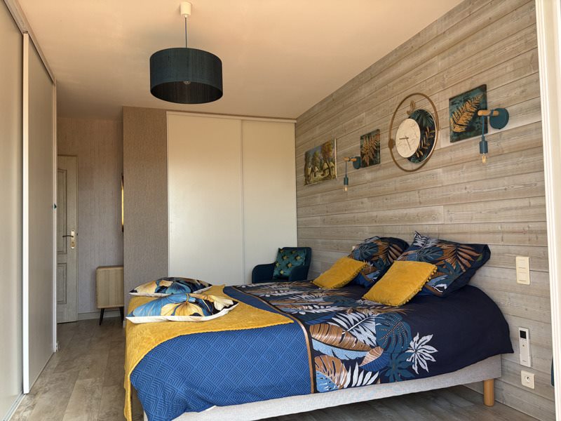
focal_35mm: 26
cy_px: 210
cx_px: 280
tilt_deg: +2.9
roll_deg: +2.3
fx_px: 421
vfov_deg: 53.1
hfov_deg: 67.3
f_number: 1.6
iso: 50
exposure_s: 1/121
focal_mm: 5.96
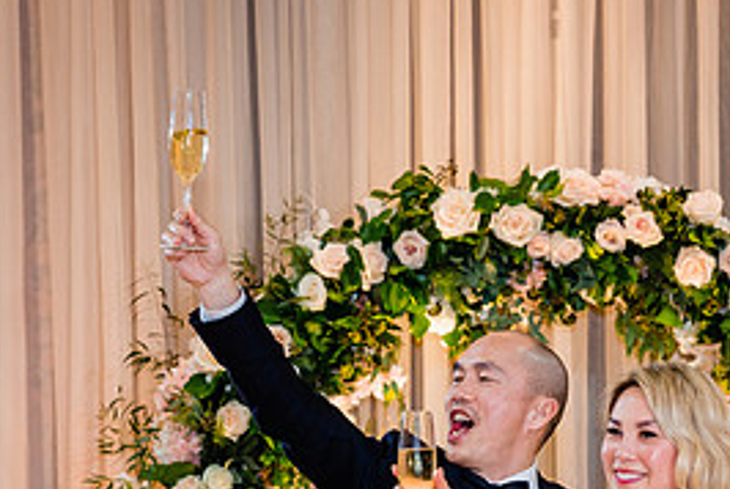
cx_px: 554
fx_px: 2477
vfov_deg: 11.2
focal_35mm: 122
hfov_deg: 16.7
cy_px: 493
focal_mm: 56
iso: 1000
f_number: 4
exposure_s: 1/160
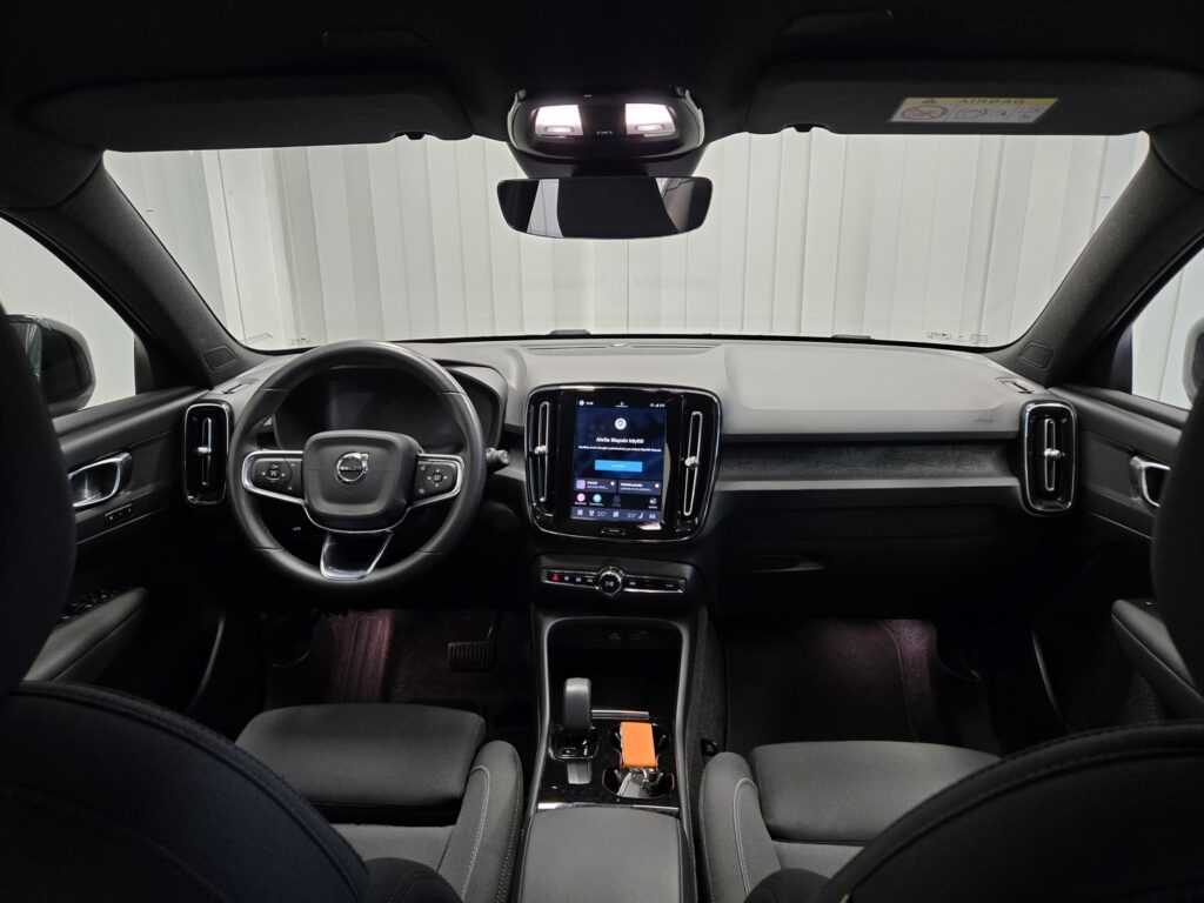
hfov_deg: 73.9
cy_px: 452
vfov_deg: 58.9
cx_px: 602
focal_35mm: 23
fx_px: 800
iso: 200
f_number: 1.8
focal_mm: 5.4
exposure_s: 1/50
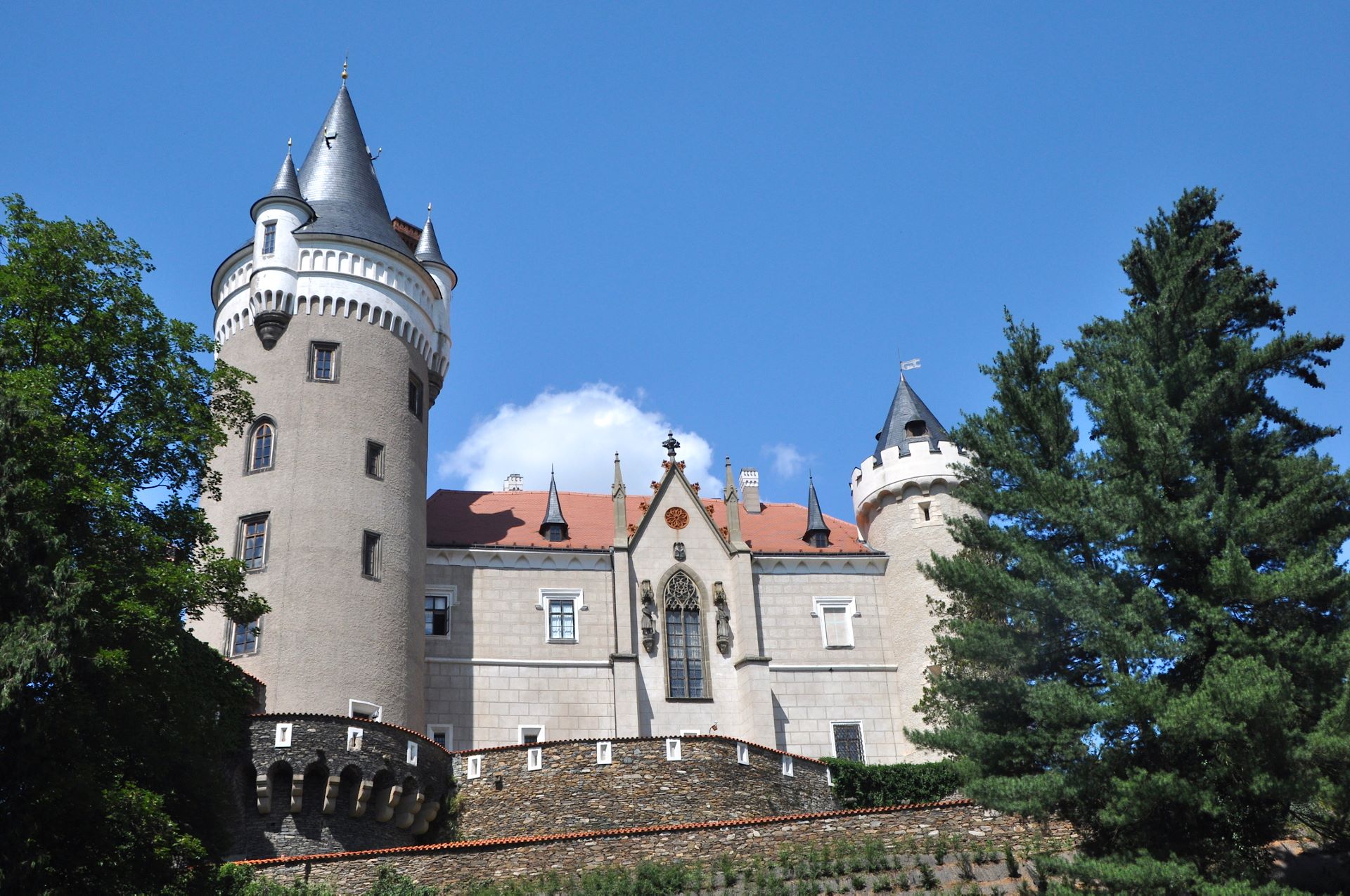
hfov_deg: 49.6
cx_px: 675
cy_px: 448
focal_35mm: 39
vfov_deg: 34.1
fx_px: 1461
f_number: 10
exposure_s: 1/400
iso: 500
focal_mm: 26
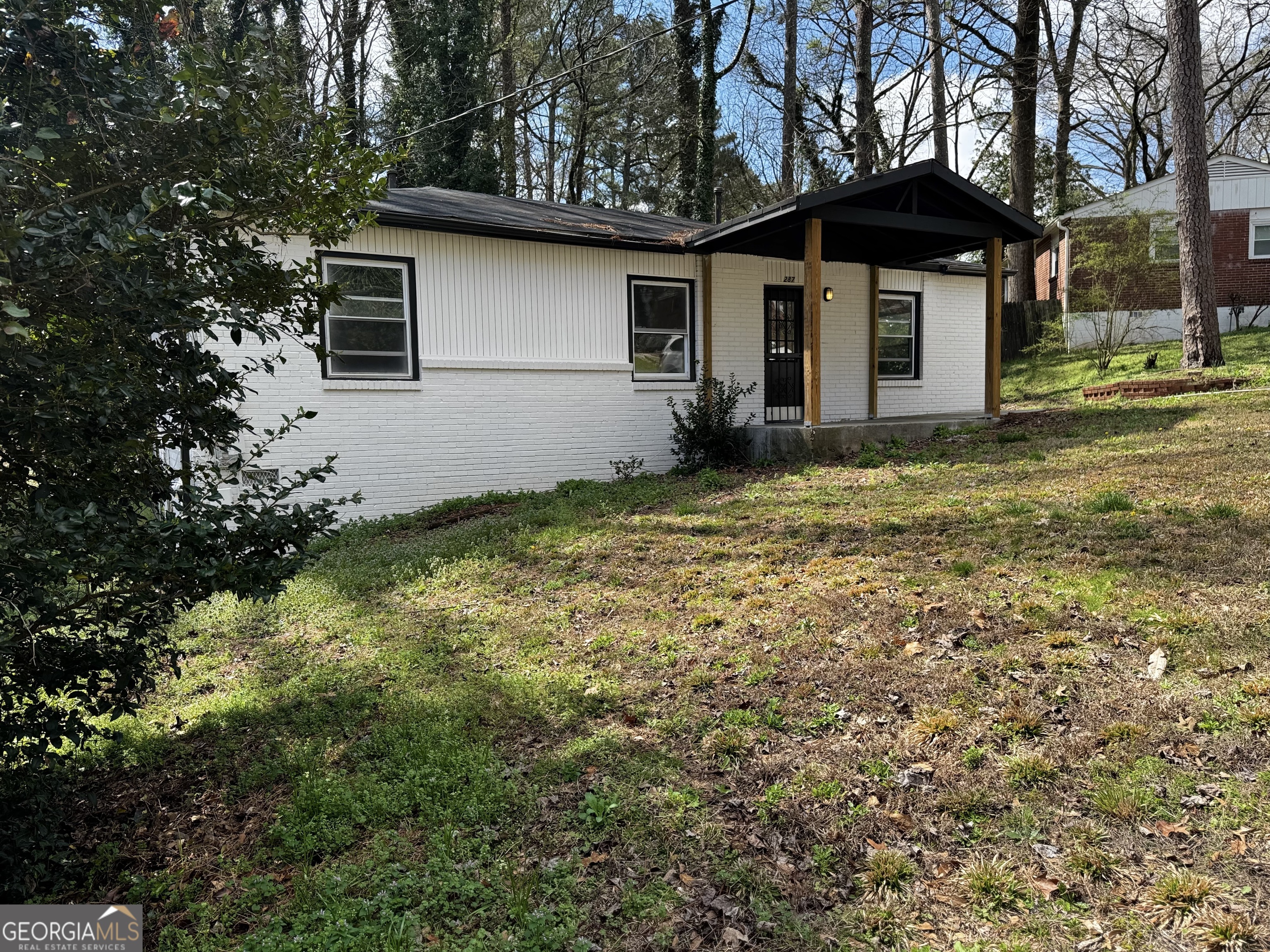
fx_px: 881
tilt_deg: -4.1
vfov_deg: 56.8
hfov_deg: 71.6
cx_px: 635
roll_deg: +0.6
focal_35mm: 24
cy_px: 476
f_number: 1.78
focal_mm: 6.76
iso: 80
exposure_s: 1/1637
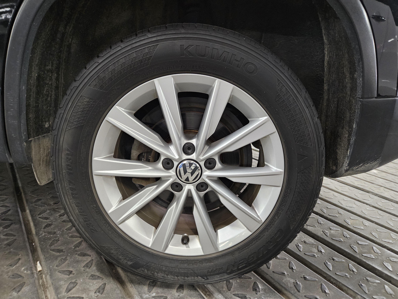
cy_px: 150
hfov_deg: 73.9
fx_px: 264
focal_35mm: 23
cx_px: 199
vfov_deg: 58.9
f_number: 1.8
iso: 640
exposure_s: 1/24
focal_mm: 5.4
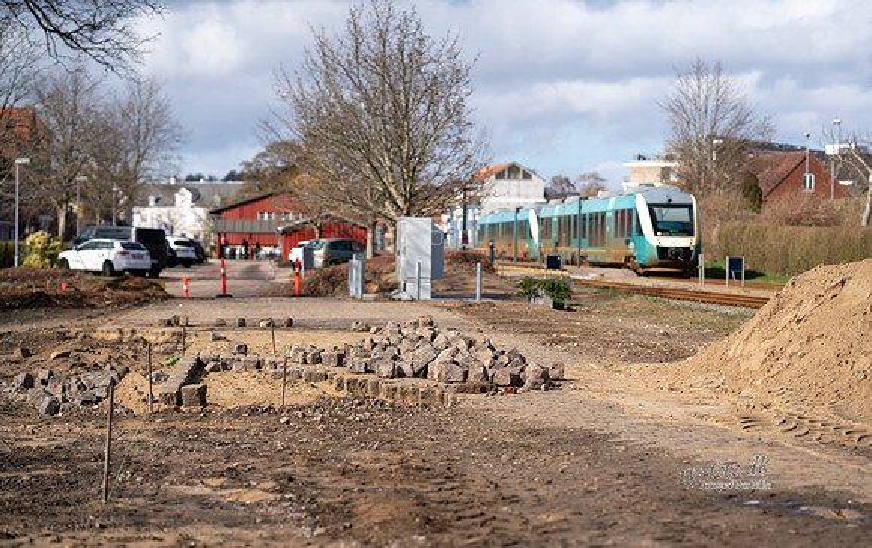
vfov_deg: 14.5
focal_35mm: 90
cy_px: 299
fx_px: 2145
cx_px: 452
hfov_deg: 23.0
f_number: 2.2
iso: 100
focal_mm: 85
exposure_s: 1/2500
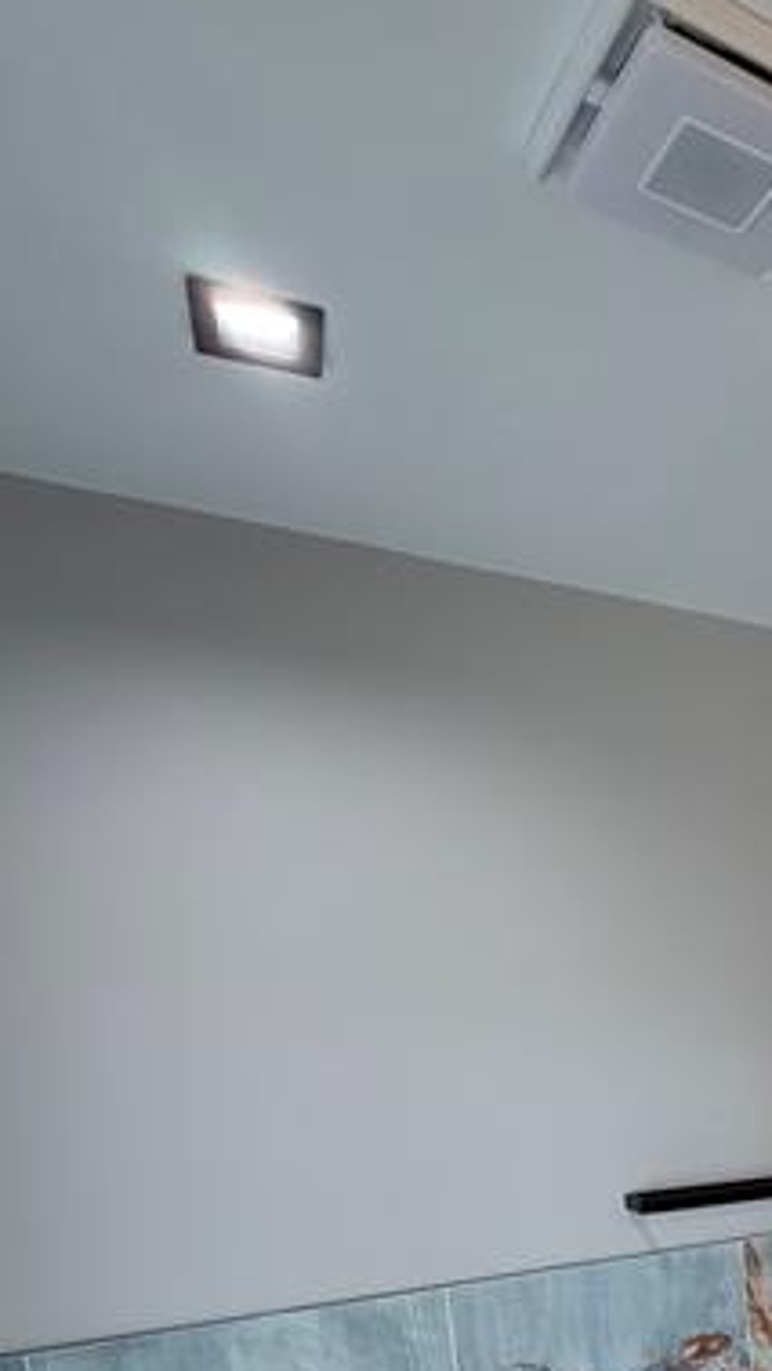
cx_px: 957
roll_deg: +1.6
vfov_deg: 53.3
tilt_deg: -12.2
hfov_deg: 31.0
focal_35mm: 31
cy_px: 1277
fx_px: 1127
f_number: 2.2
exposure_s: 1/120
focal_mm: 2.22
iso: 200
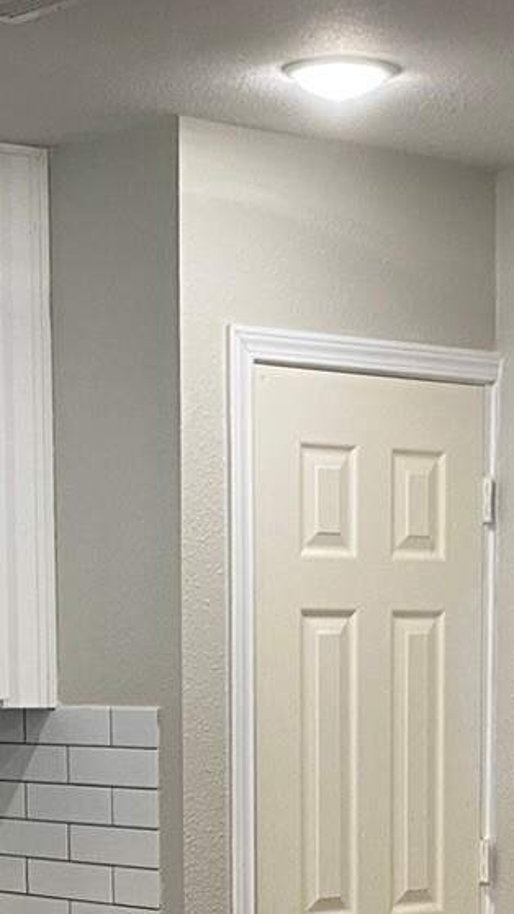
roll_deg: -0.5
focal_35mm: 104
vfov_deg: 19.9
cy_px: 942
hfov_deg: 11.6
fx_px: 2519
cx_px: 367
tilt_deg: -7.8
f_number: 1.8
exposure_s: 1/60
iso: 100
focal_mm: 4.25
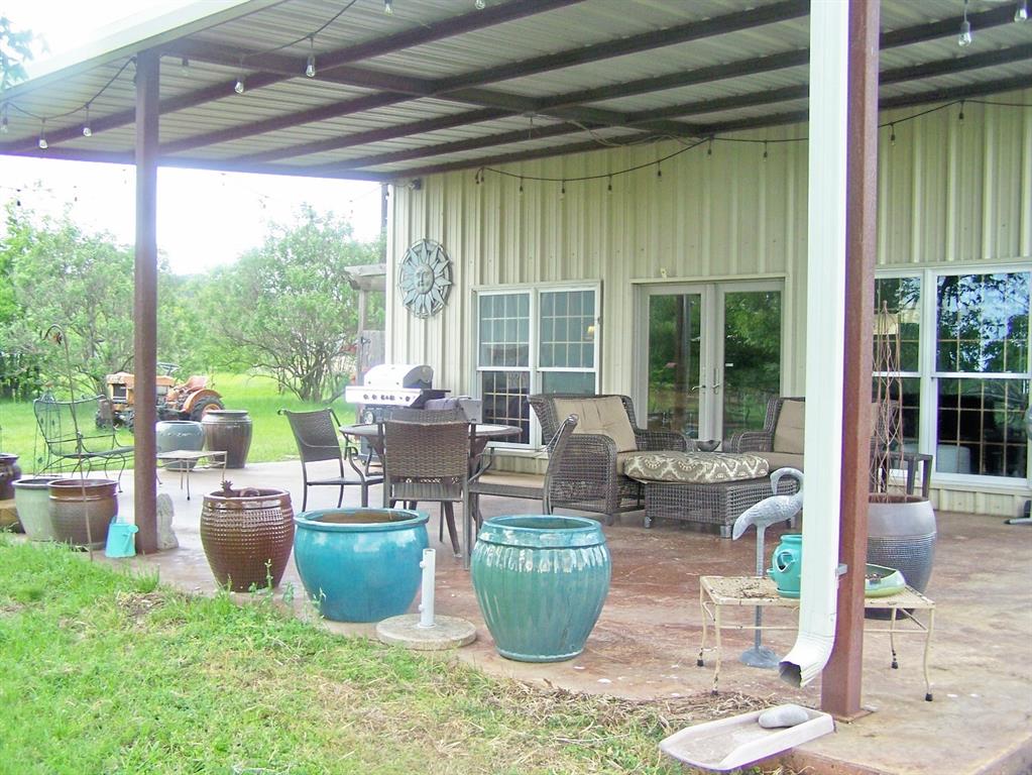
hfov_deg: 49.0
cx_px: 516
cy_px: 388
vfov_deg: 37.7
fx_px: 1133
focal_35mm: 38
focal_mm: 6.3
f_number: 2.8
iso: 80
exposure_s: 1/100
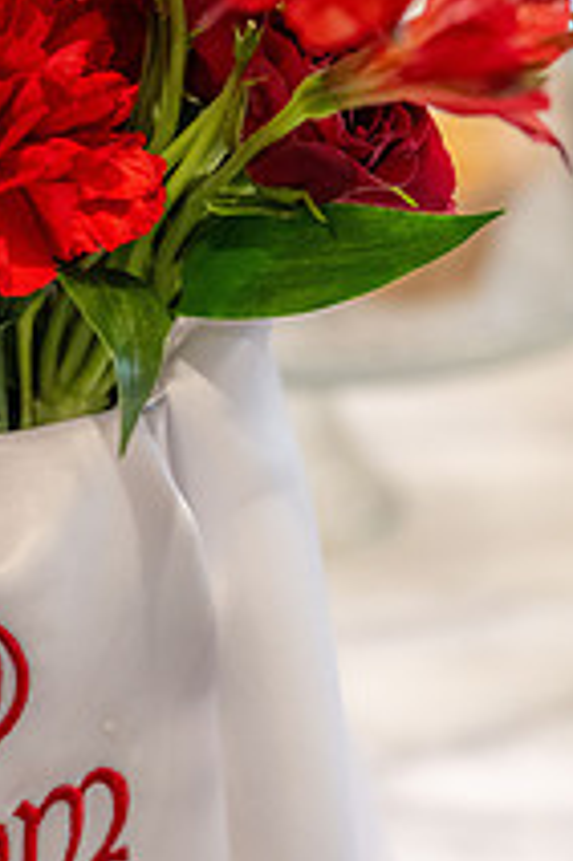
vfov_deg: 23.9
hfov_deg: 15.7
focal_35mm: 85
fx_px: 2033
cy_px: 447
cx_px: -28
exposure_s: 1/160
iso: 1600
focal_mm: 40
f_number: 4
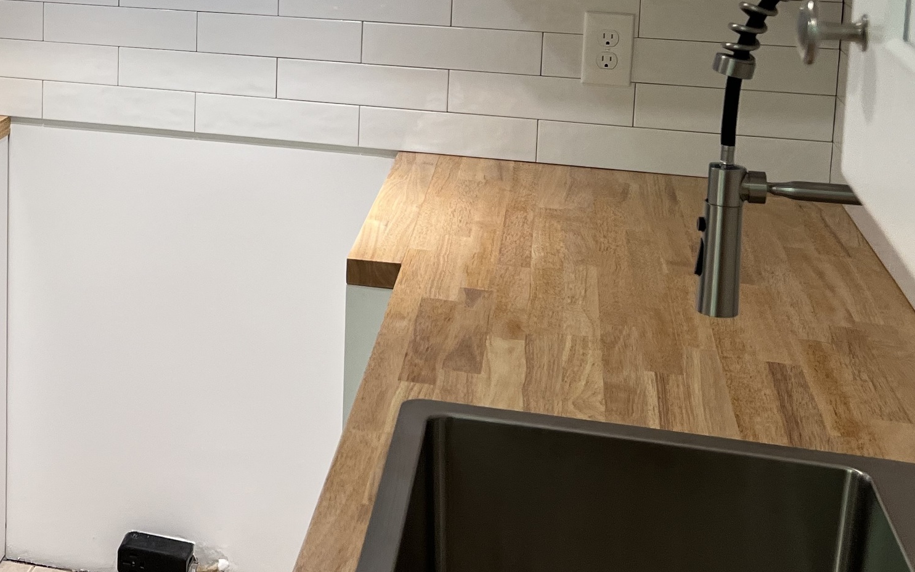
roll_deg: +0.0
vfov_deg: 21.8
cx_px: 156
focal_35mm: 57
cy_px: -21
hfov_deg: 34.4
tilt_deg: -6.9
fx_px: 1421
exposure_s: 1/120
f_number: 1.5
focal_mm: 5.7
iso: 125
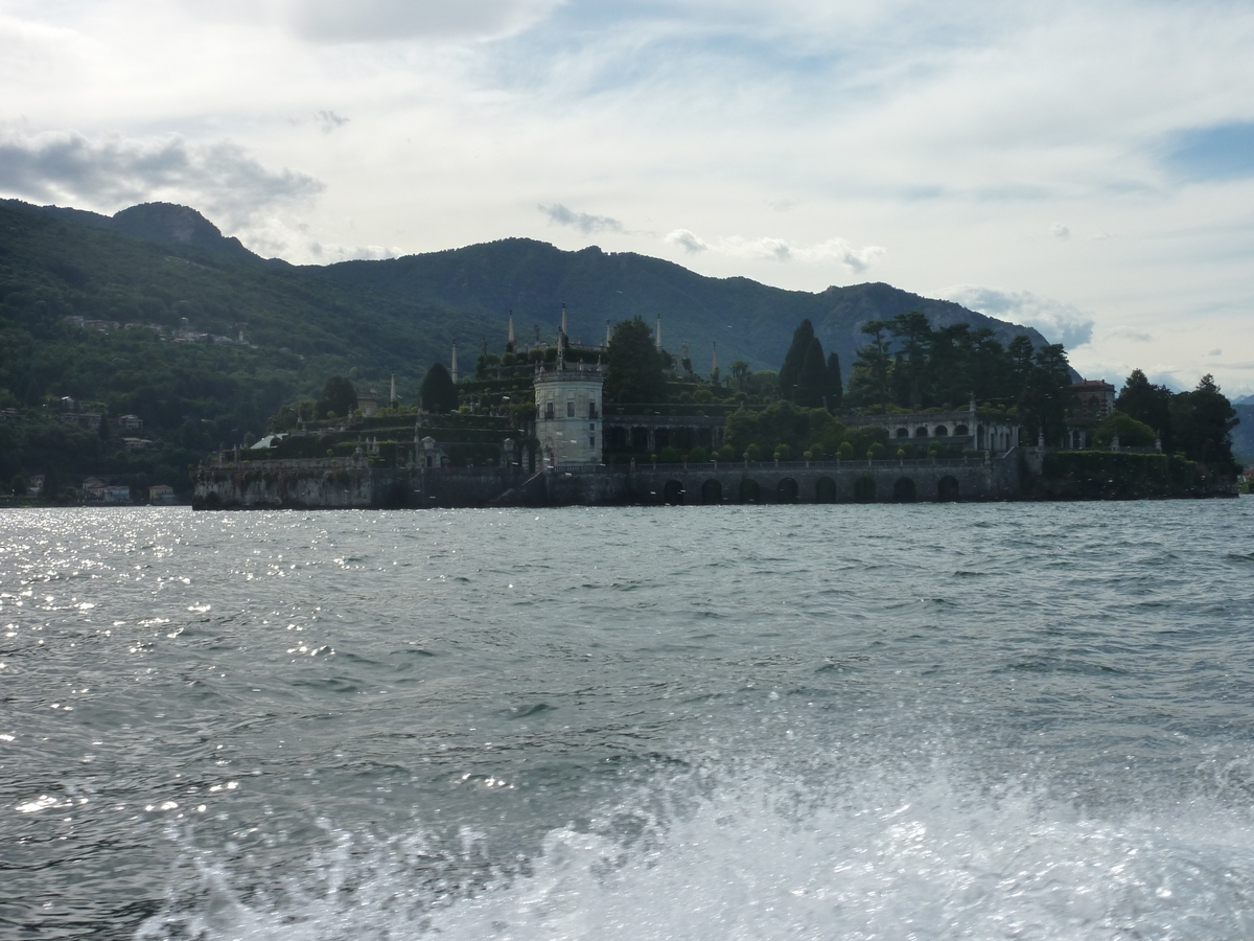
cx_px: 627
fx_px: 1521
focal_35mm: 42
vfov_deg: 34.3
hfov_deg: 44.8
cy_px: 470
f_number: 5.6
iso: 125
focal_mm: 6.9
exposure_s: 1/640
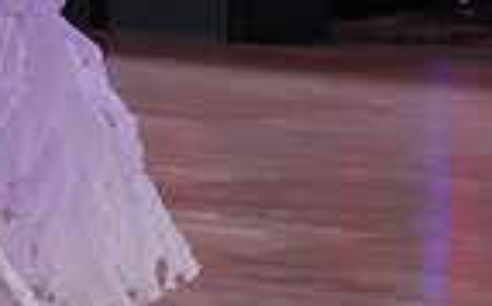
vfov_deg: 4.5
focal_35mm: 290
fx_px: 3884
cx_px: -93
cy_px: -143
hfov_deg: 7.2
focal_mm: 70
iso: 1600
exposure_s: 1/400
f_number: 5
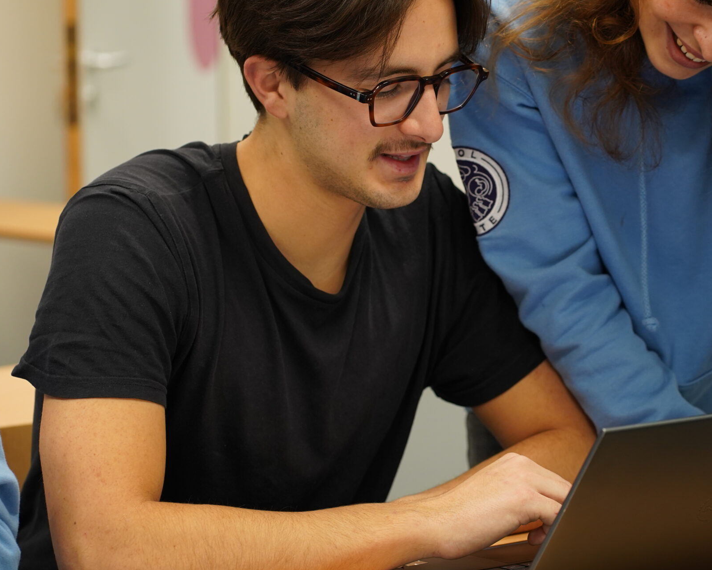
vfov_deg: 12.1
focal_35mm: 127
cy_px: 232
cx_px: 512
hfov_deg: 15.1
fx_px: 2676
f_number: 4
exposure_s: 1/100
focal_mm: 85
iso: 1000
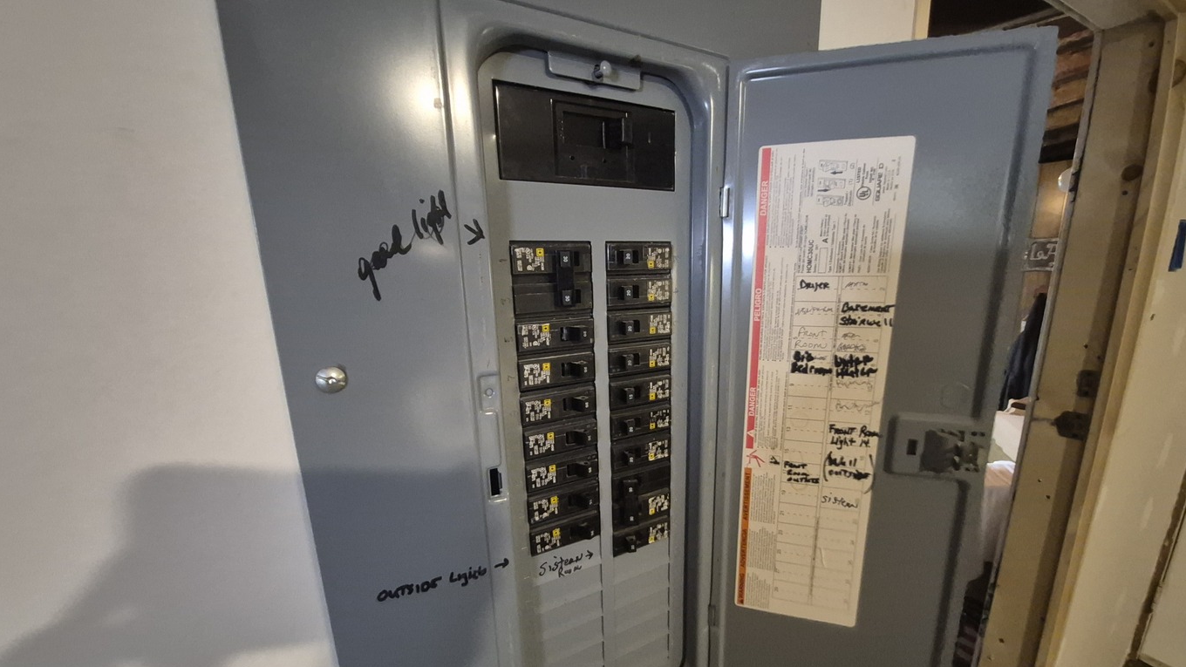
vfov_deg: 70.1
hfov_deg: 102.9
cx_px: 618
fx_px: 472
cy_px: 387
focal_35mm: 15
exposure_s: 1/40
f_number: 2.2
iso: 1250
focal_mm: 1.74
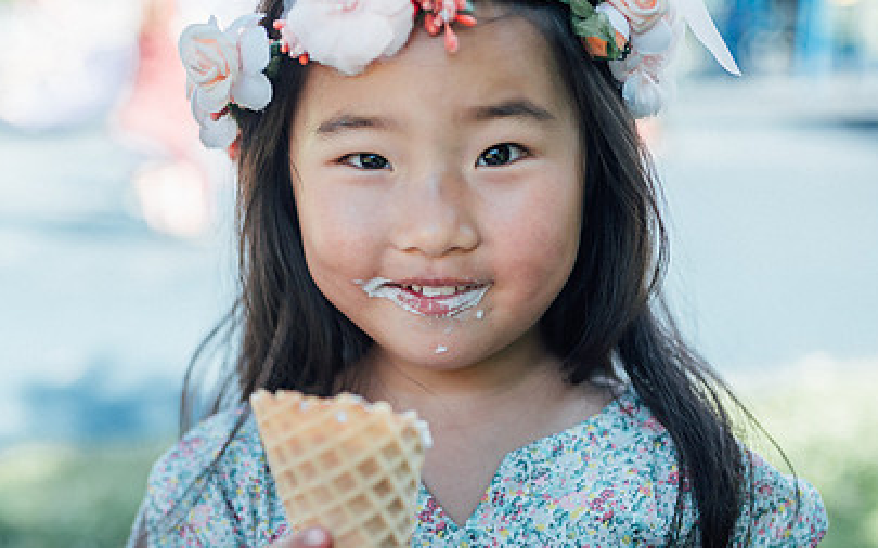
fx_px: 1316
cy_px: 431
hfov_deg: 36.5
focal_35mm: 55
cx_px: 294
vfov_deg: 23.2
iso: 100
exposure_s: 1/1000
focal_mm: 35
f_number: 1.8
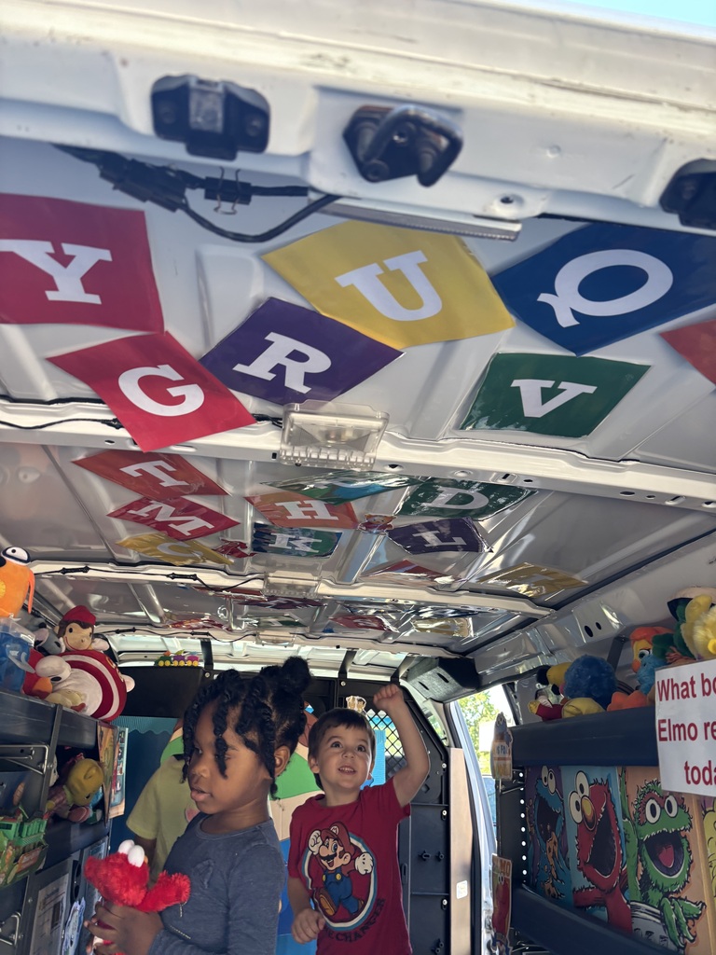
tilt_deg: +21.0
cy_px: 478
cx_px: 358
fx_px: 717
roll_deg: -2.0
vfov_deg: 67.3
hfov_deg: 53.1
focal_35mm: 26
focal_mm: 5.96
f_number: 1.6
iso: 80
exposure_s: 1/121
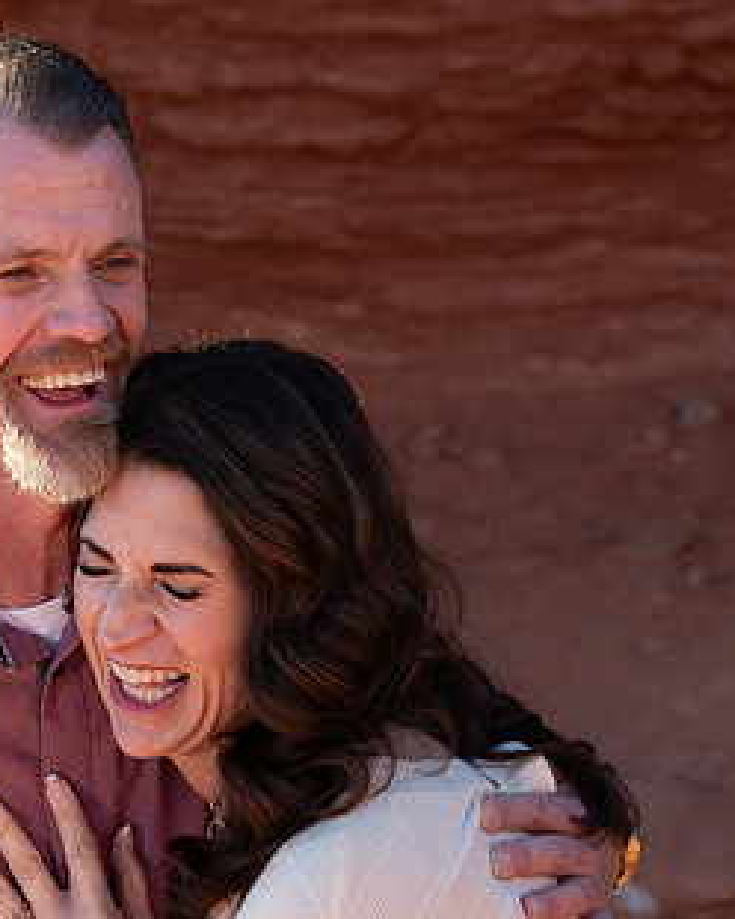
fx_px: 4704
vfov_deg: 11.2
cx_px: 139
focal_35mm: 173
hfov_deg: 8.9
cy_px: 505
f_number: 6.3
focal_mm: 78
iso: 400
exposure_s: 1/250
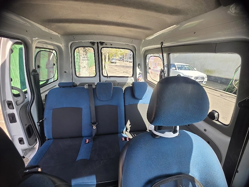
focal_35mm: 13
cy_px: 94
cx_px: 124
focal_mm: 2.2
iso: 20
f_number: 1.9
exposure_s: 1/109
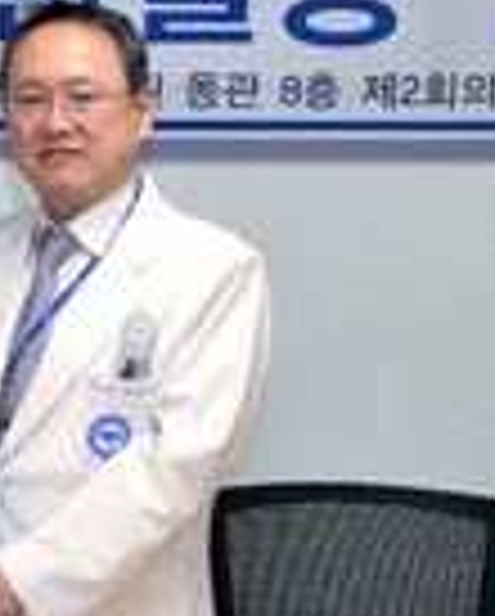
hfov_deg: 15.6
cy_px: 348
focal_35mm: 94
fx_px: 1724
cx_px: -126
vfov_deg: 20.3
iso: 400
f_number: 3.2
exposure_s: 1/125
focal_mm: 23
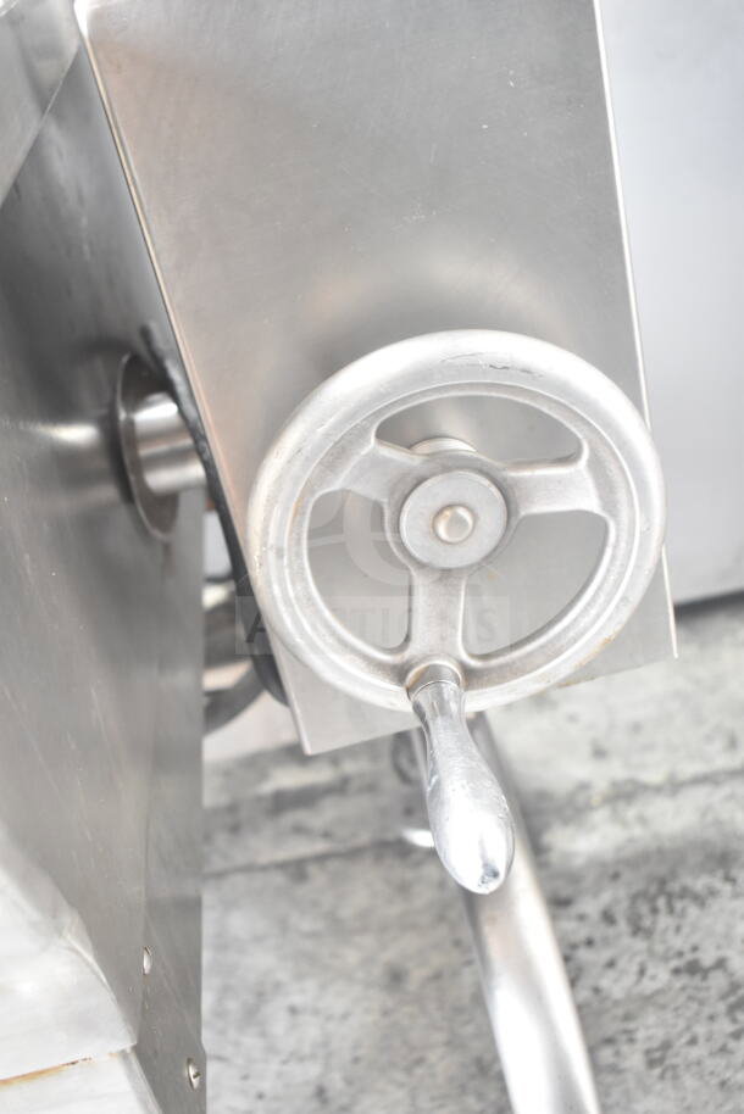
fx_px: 1254
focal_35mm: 40
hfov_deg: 33.0
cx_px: 372
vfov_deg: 47.9
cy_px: 557
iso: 1600
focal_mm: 27
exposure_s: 1/80
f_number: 4.5
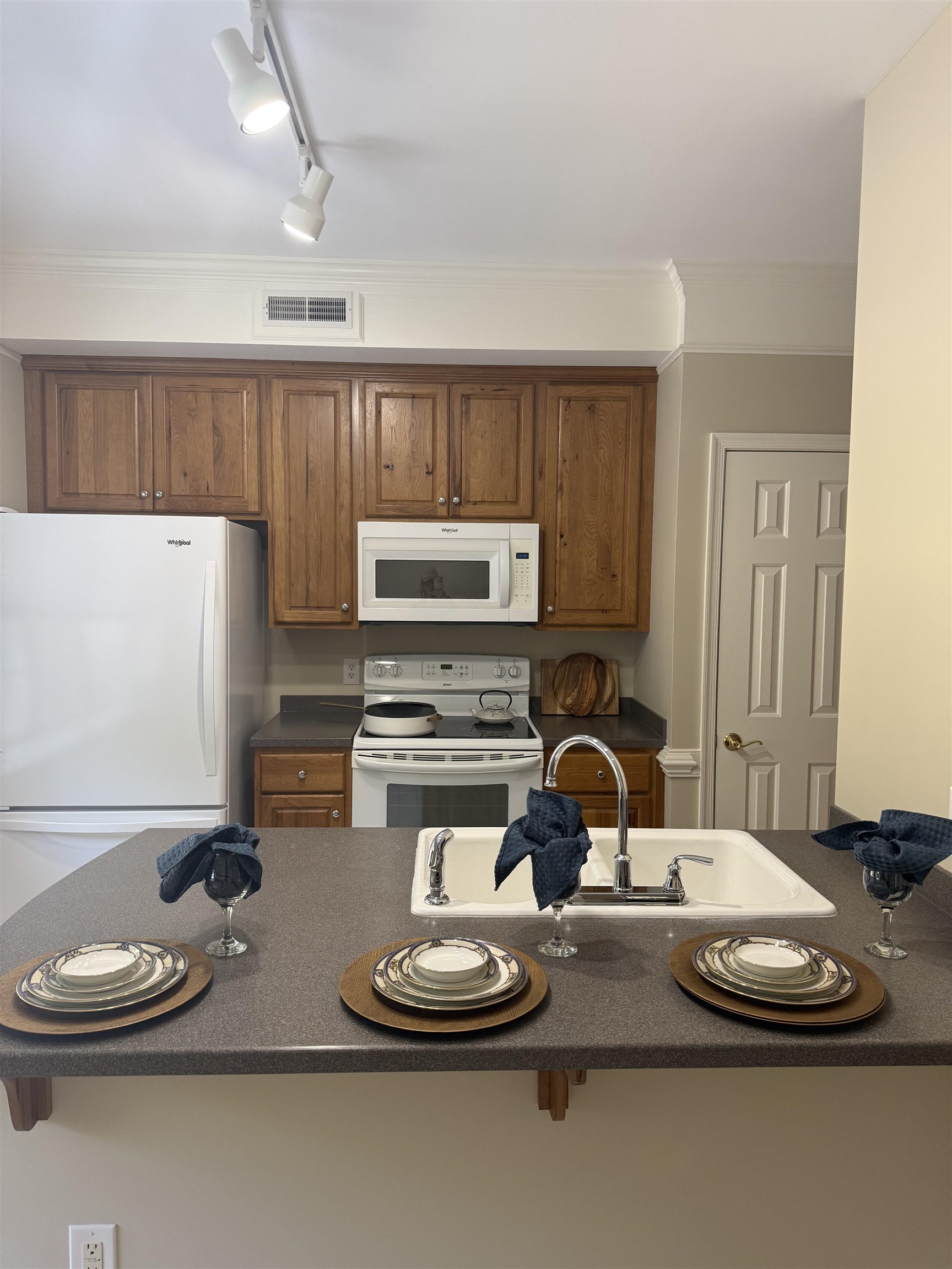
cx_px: 476
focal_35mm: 24
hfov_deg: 56.8
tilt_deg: -3.0
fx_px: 880
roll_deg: -0.3
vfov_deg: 71.6
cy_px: 634
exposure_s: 1/120
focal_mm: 6.76
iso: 200
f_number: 1.78
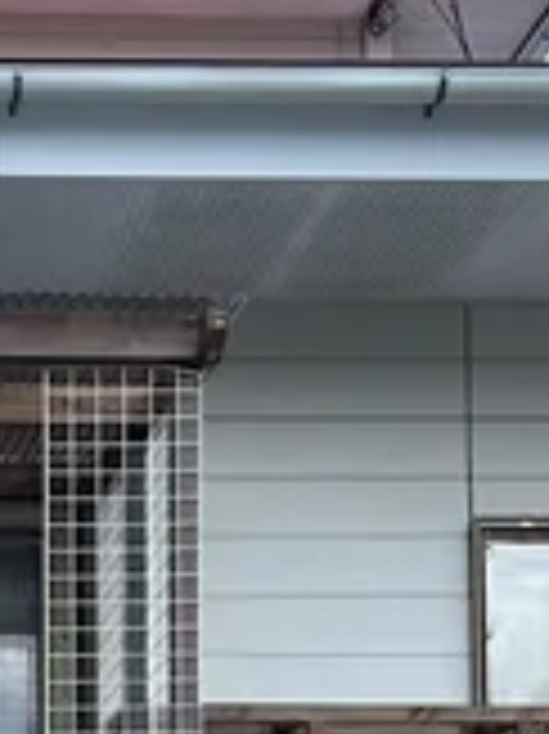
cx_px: -112
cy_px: 887
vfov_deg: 19.3
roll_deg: +0.1
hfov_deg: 14.9
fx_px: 2033
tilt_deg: +4.3
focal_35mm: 96
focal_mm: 5.7
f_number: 1.5
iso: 200
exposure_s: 1/60
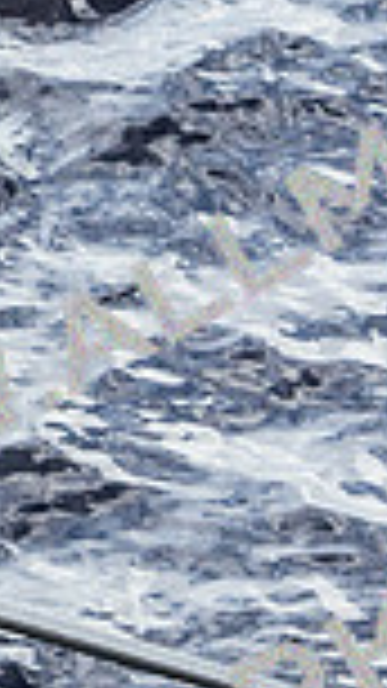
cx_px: -693
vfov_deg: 2.7
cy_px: 681
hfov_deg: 1.5
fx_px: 14456
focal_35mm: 792
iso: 1600
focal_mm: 200
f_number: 5.6
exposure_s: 1/1250
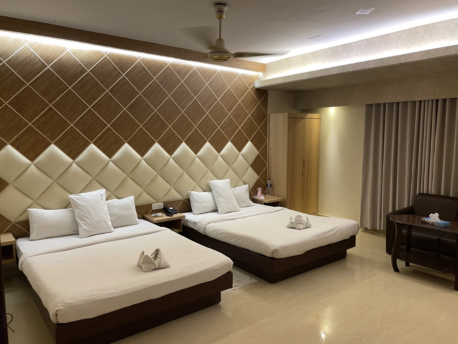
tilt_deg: -5.6
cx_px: 229
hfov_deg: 67.3
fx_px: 344
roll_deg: +0.9
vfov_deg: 53.1
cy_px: 172
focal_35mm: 26
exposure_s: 1/50
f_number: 1.6
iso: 160
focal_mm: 4.2
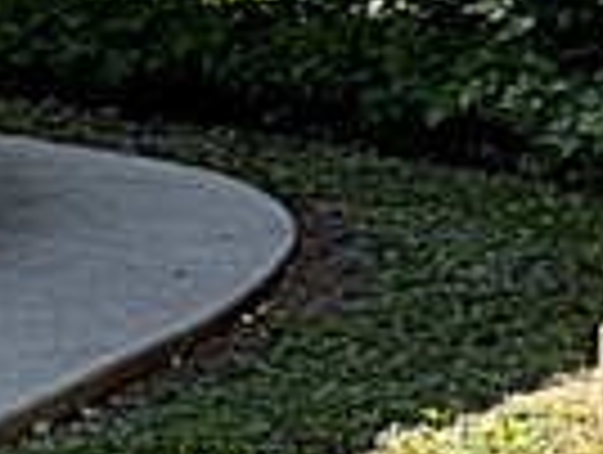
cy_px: -4
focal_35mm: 143
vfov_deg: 10.3
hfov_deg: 12.0
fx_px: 2495
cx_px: -666
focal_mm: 6.76
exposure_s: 1/1139
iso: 100
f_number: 1.78
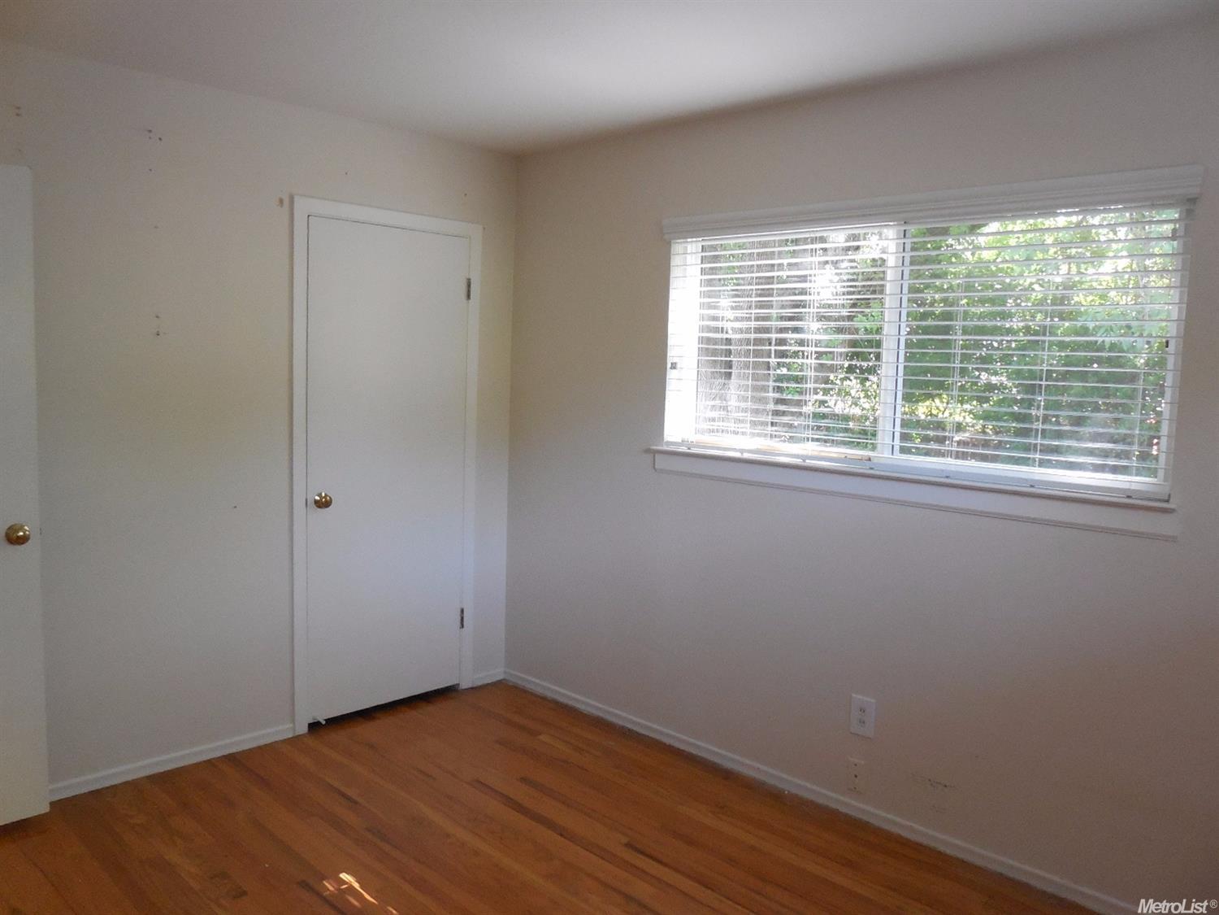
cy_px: 458
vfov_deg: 53.1
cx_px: 610
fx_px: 916
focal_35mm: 26
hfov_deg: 67.3
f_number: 3.5
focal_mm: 4.6
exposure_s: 1/30
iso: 400
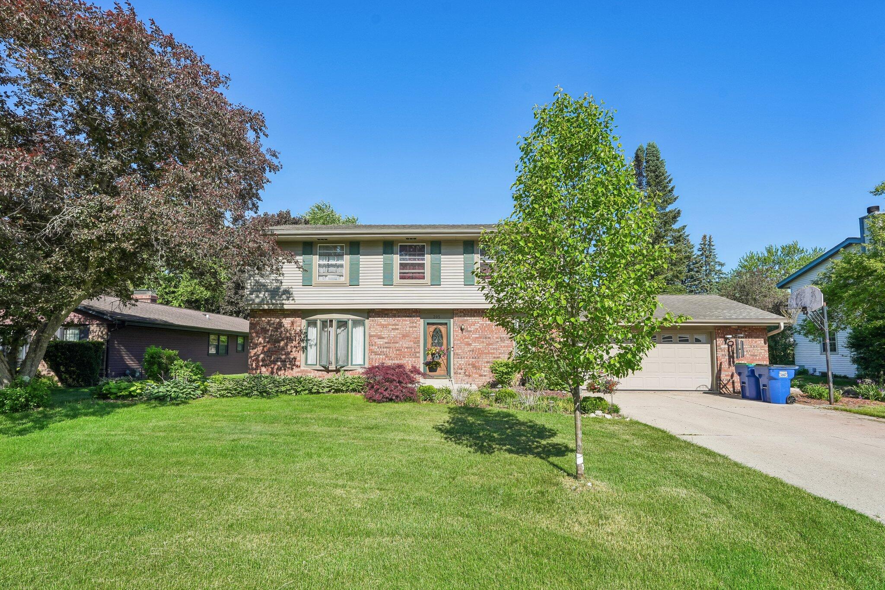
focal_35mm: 16
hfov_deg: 96.7
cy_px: 295
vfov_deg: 73.7
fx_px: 393
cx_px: 442
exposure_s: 1/250
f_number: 8
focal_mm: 16
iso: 100
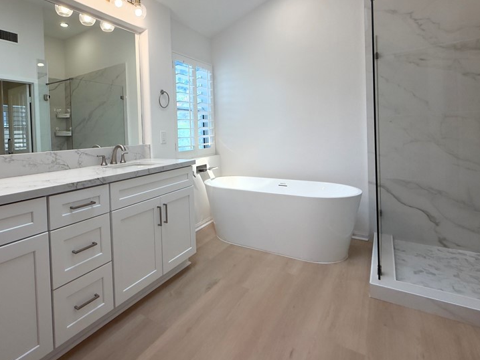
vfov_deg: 65.1
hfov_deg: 79.6
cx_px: 168
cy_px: 138
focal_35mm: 20
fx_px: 277
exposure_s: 1/121
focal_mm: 2.22
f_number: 2.2
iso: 64
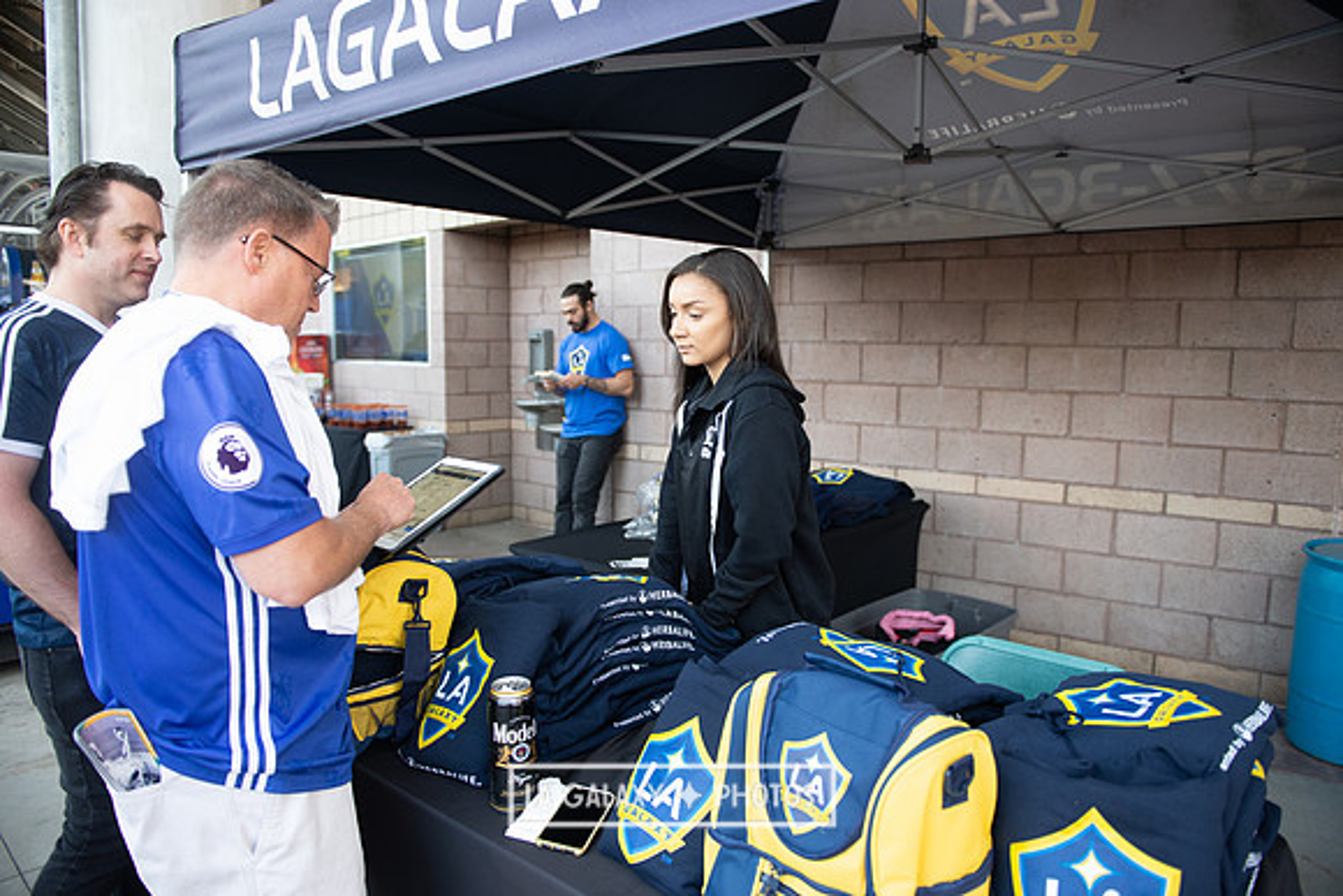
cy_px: 448
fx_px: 896
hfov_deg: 73.7
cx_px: 672
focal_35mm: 24
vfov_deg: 53.2
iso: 250
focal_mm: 24
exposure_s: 1/100
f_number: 2.8
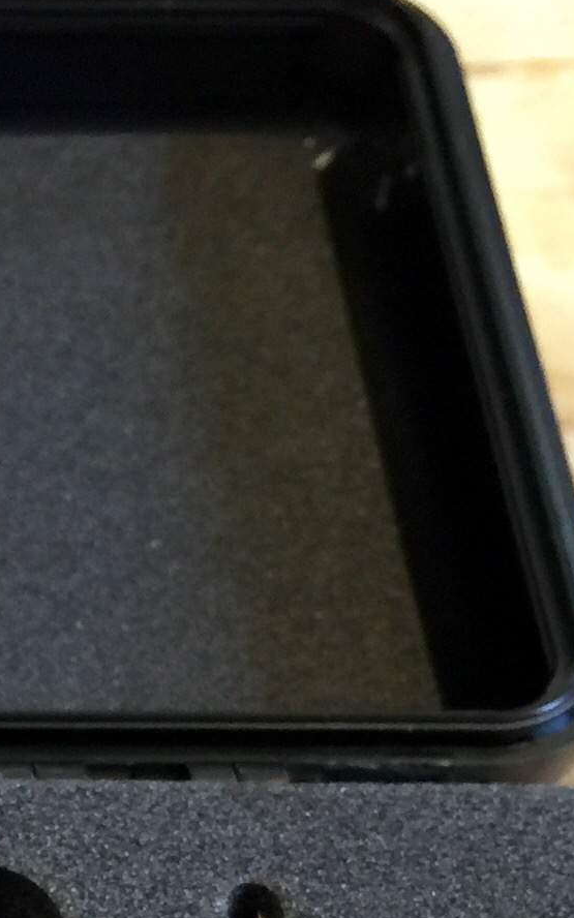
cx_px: -392
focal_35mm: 113
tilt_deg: -48.4
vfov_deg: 17.6
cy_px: 1089
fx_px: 2828
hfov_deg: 11.0
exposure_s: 1/15
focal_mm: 4.15
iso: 64
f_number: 2.2
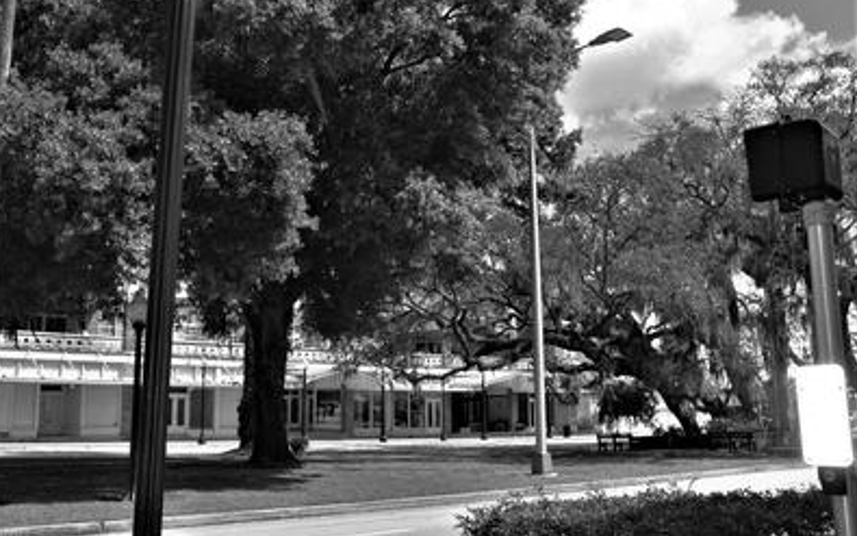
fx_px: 794
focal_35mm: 34
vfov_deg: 37.3
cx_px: 425
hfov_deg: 56.7
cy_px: 258
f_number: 9
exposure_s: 1/500
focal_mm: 22
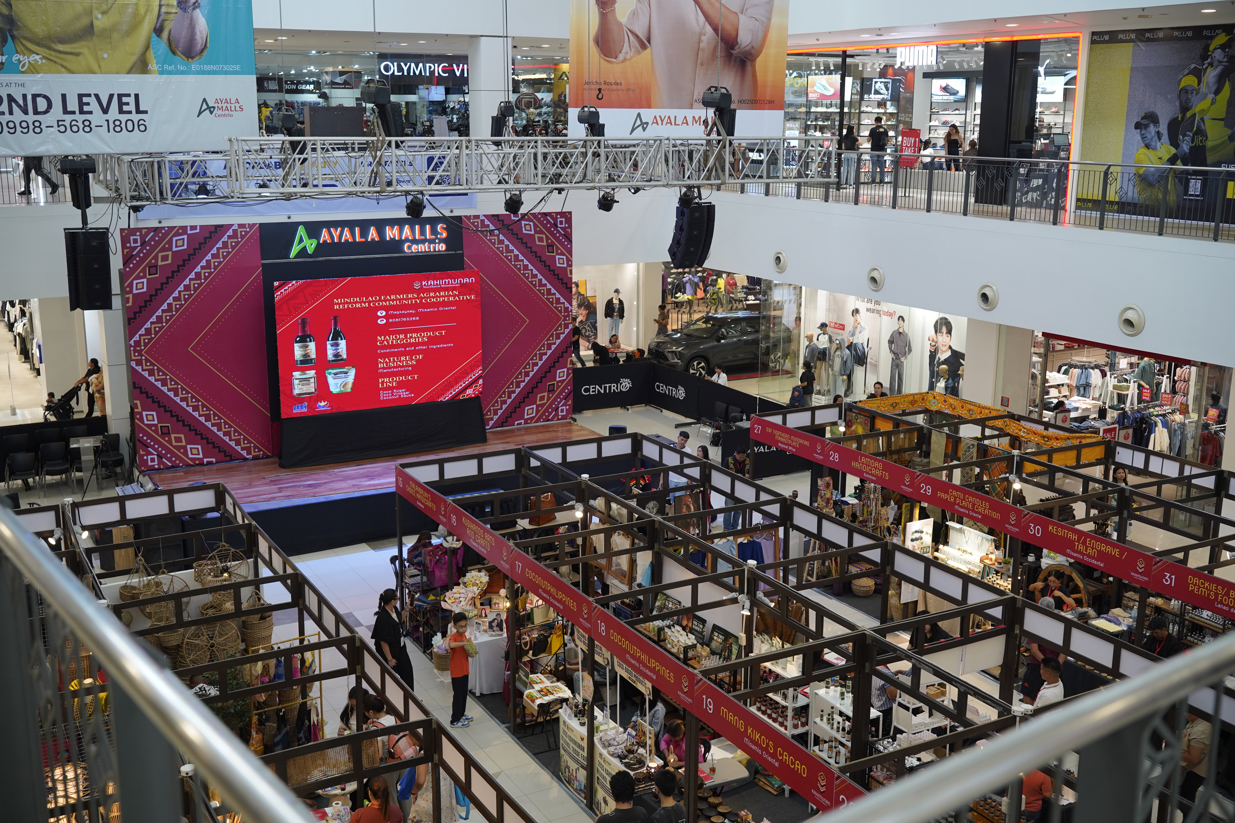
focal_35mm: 37
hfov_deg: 51.9
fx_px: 1269
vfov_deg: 35.9
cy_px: 412
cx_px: 618
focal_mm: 37
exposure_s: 1/125
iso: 320
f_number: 2.8
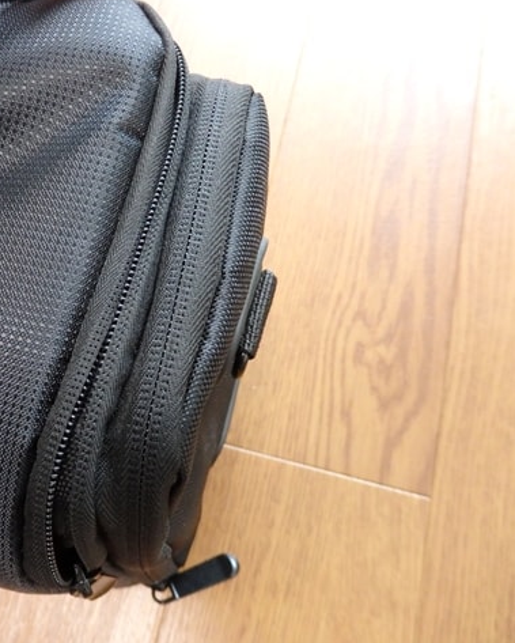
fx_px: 628
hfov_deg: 42.4
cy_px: 319
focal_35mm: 33
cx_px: 96
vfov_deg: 54.2
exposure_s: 1/30
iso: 640
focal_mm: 4.5
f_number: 3
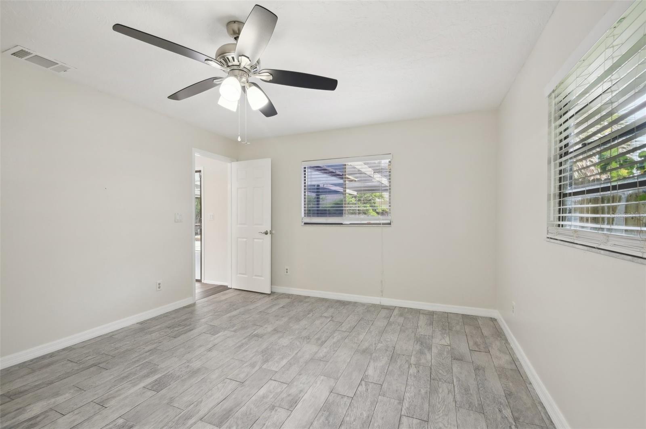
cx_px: 323
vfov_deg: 77.2
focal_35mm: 15
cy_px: 214
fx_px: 269
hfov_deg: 100.5
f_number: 8
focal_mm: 15
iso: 400
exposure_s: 1/25
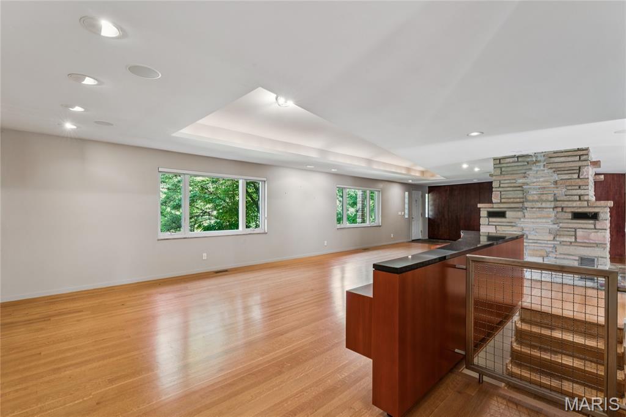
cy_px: 208
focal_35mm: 16
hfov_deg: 95.0
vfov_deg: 72.0
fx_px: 287
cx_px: 313
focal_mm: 16.5
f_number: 13
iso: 320
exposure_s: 1
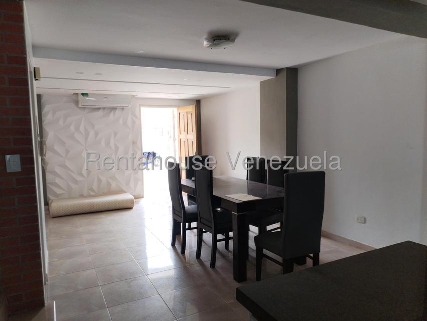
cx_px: 214
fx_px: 358
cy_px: 160
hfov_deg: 61.7
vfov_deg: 48.2
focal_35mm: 29
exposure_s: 1/40
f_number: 1.8
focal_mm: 4.75
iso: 193
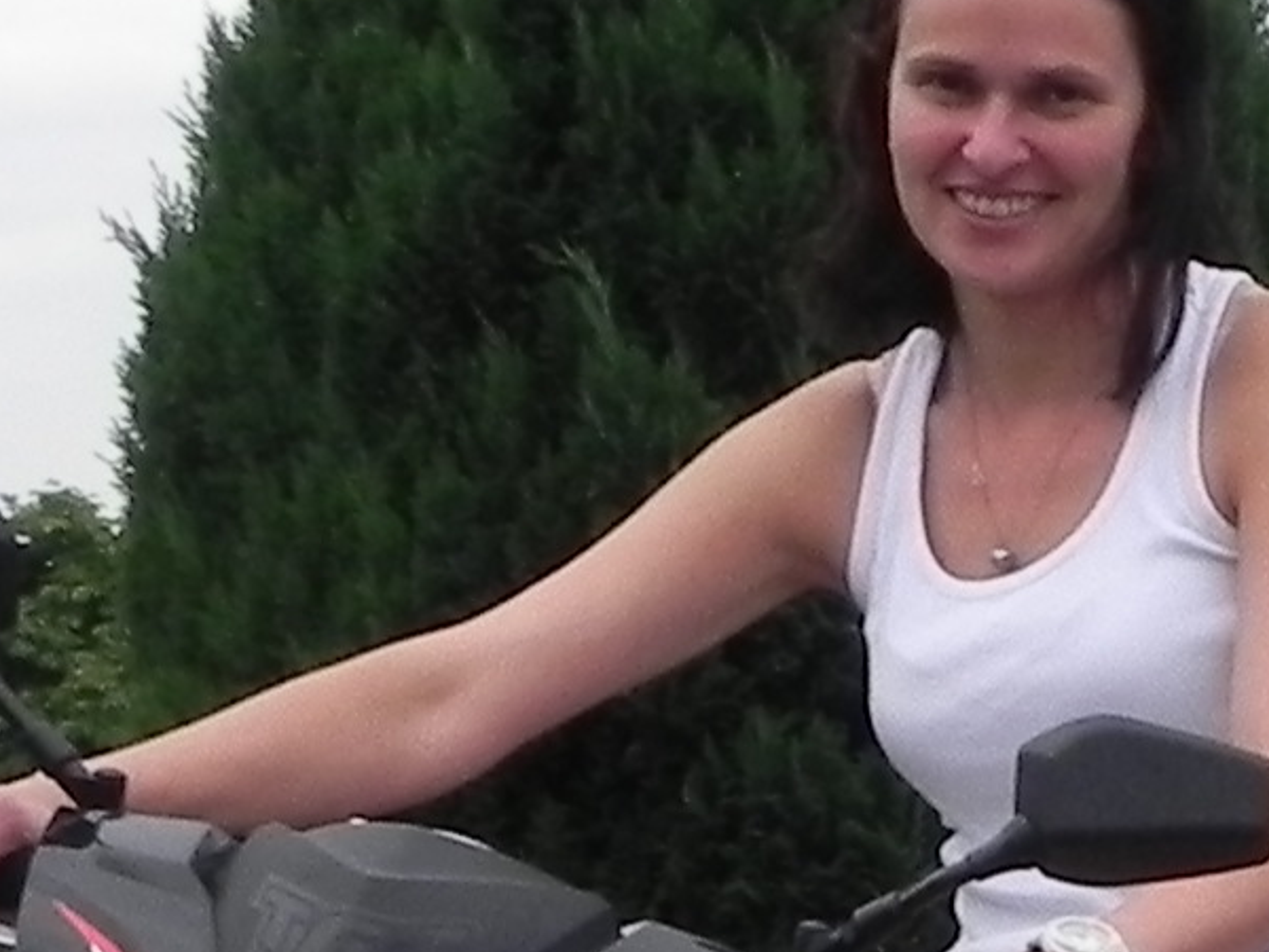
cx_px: 2011
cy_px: 950
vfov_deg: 9.3
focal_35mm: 158
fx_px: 5792
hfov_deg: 11.8
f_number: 6.3
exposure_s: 1/351
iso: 160
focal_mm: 4.6
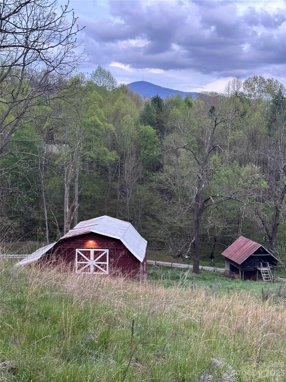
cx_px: 143
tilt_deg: -3.6
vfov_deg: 39.7
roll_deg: -0.4
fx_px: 529
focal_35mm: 48
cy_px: 191
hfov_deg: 30.3
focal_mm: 6.86
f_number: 1.78
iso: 125
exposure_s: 1/60
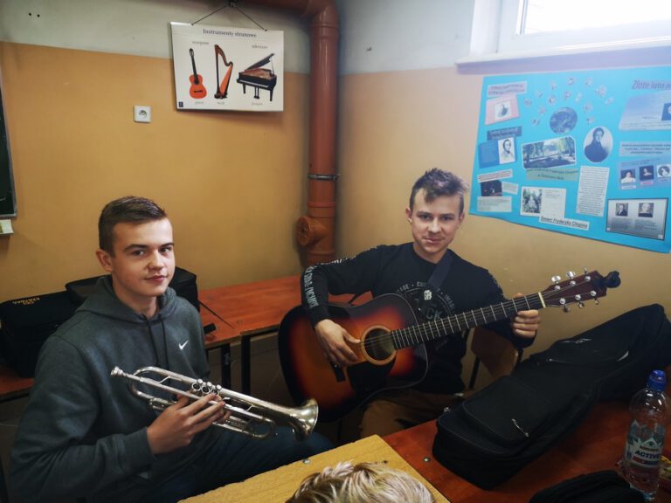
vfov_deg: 51.4
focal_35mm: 27
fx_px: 523
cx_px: 336
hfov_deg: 65.3
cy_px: 252
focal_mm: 3.95
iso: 250
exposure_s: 1/33.3
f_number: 1.8
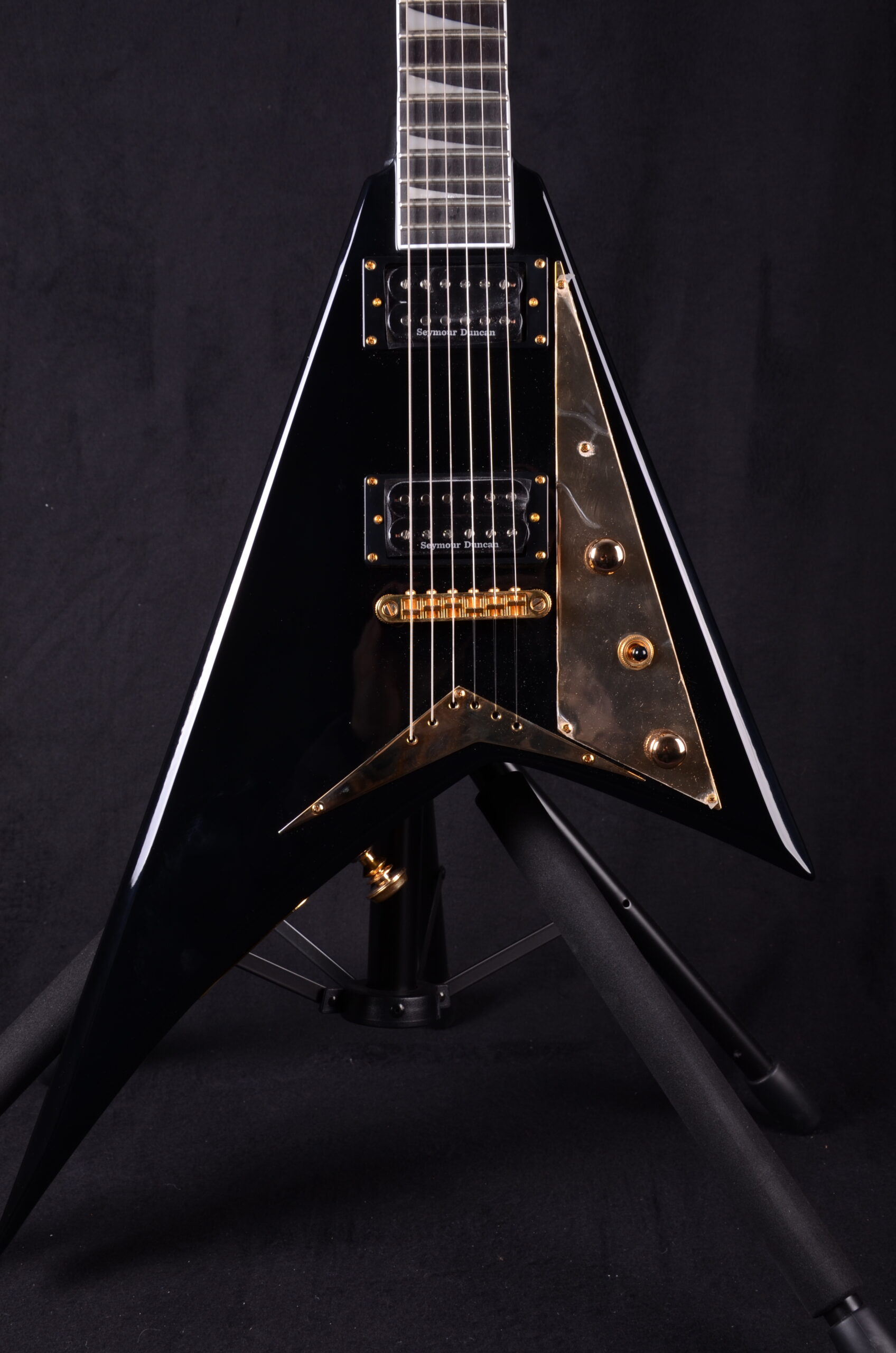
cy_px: 676
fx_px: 1968
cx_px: 448
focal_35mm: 52
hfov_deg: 25.6
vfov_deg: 37.9
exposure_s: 1/200
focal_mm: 35
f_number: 11
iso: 200
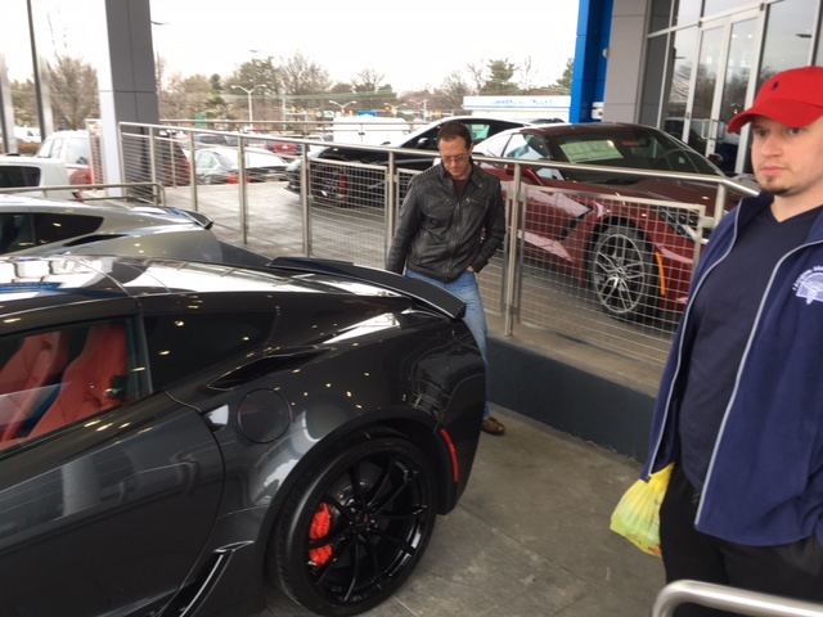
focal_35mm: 29
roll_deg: -1.5
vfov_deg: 48.2
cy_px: 308
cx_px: 412
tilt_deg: -15.7
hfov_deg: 61.7
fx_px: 689
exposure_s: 1/60
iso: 25
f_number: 2.2
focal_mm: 4.15
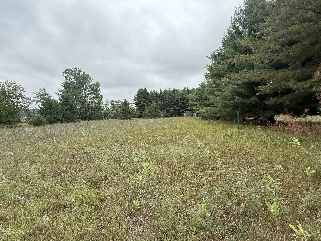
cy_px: 120
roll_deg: +0.5
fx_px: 130
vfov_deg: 85.7
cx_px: 160
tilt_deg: -1.0
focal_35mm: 14
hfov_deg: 102.1
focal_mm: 2.22
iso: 50
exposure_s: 1/518
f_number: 2.2
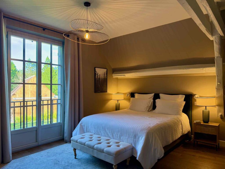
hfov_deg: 71.6
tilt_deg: +1.1
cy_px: 84
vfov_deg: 56.8
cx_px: 112
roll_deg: -0.2
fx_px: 156
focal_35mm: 24
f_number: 1.78
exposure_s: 1/100
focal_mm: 6.76
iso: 125
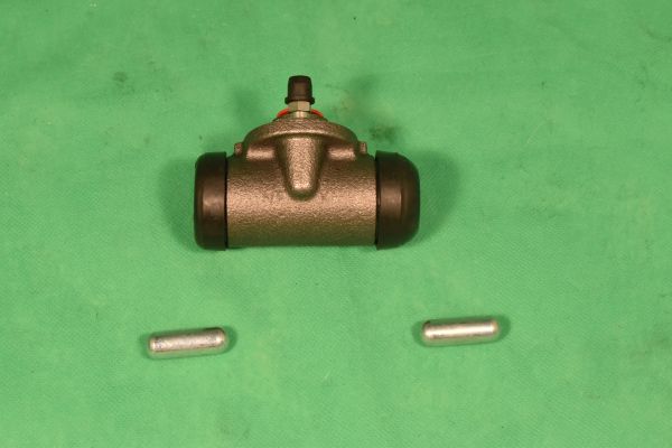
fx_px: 1540
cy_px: 224
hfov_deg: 24.6
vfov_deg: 16.6
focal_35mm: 82
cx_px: 336
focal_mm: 55
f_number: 13
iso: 560
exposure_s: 1/100
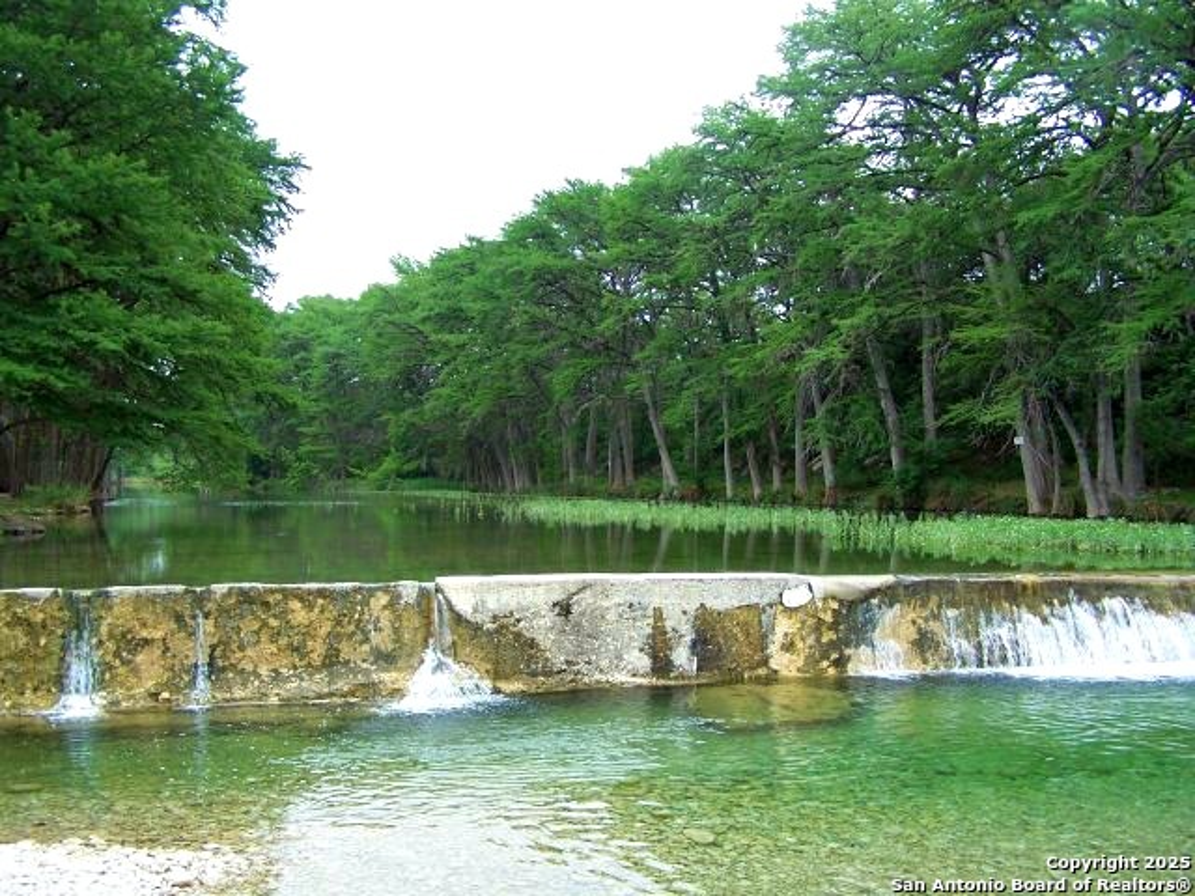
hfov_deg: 49.0
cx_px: 598
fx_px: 1312
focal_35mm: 38
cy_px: 448
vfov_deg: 37.7
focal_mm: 6.3
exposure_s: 1/90
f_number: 2.8
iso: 80
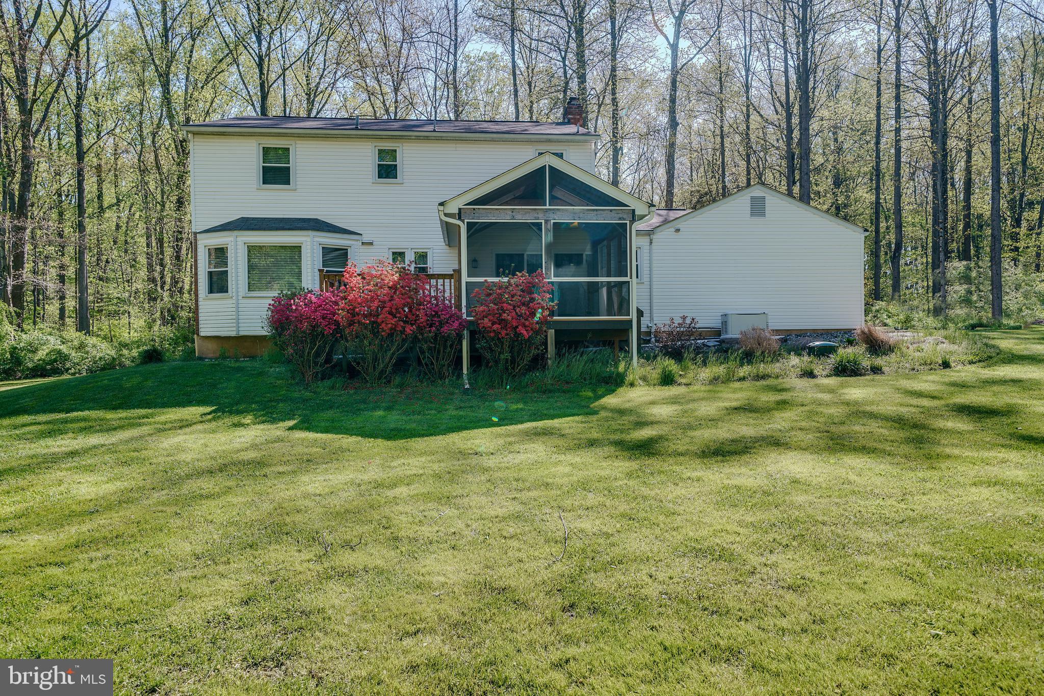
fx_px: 696
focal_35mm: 24
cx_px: 522
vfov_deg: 53.1
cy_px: 348
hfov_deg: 73.7
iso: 100
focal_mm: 24
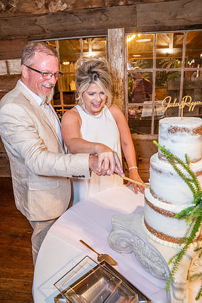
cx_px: 101
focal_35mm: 24
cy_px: 152
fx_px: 202
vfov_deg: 73.7
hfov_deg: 53.1
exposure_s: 1/60
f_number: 4.5
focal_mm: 24
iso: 1600
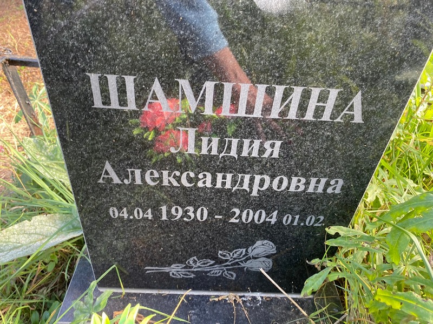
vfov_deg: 53.1
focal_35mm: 26
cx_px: 216
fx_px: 325
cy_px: 162
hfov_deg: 67.3
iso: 80
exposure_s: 1/121
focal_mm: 4.25
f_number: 1.8
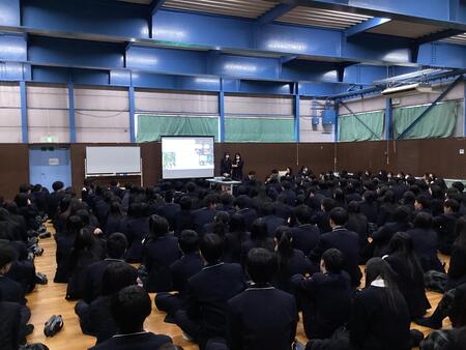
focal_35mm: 31
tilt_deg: -3.7
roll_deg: +1.5
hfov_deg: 58.3
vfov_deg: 45.5
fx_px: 418
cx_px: 233
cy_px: 175
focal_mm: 3.3
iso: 200
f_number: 2.4
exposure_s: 1/60
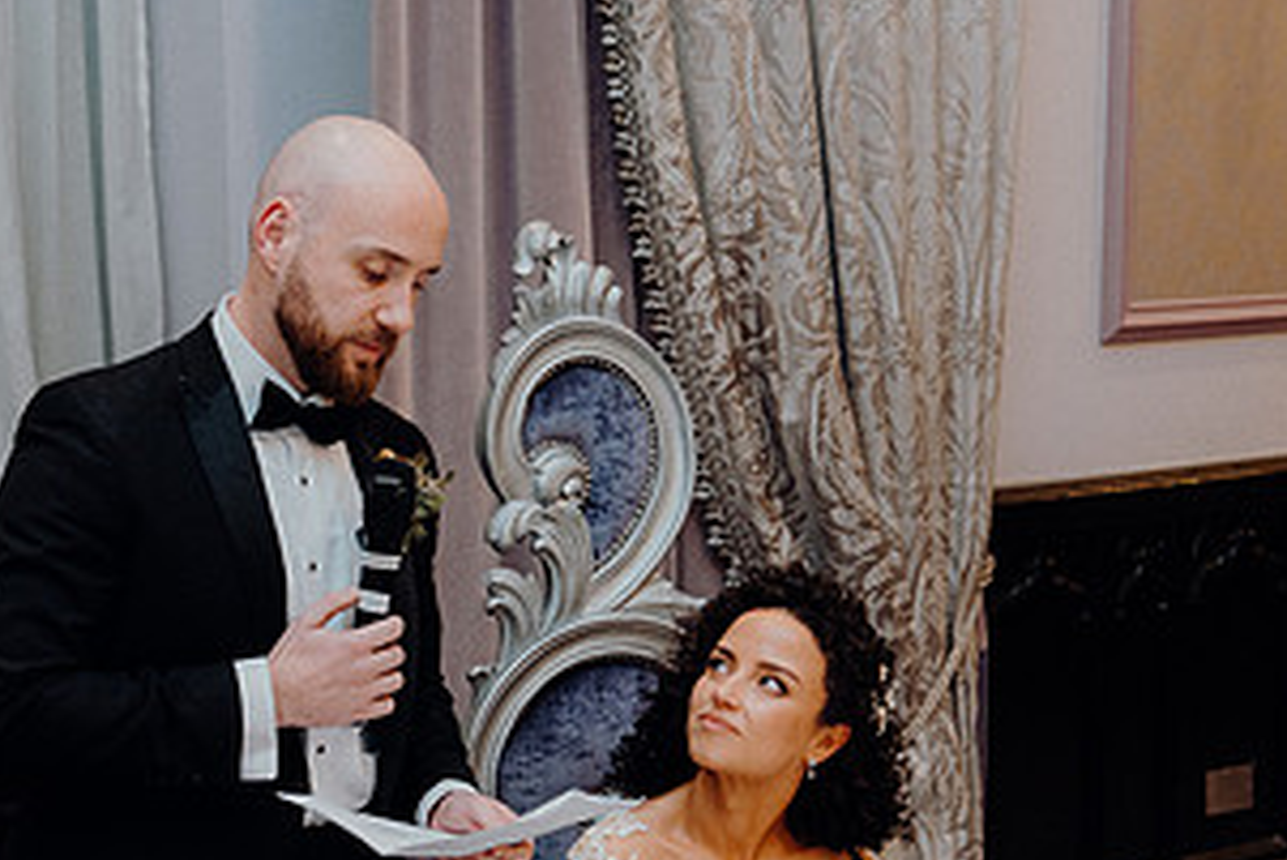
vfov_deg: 17.6
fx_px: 2754
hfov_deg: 26.1
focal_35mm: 77
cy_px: 712
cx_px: 393
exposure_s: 1/160
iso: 2500
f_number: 3.5
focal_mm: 40
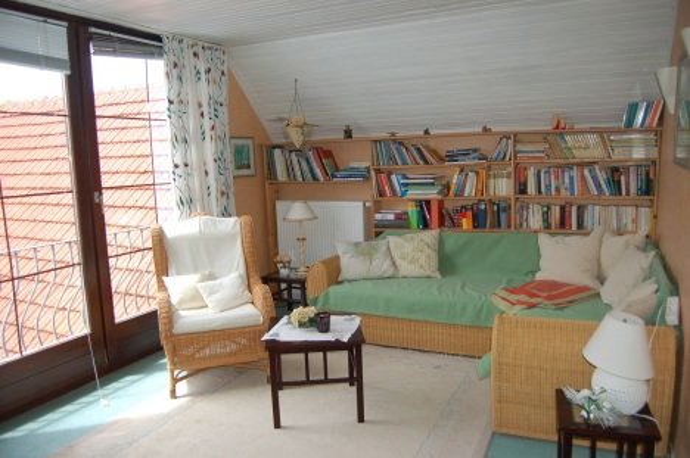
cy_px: 229
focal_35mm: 27
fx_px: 517
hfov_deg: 67.4
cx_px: 345
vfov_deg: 47.8
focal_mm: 18
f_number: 4
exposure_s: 1/500
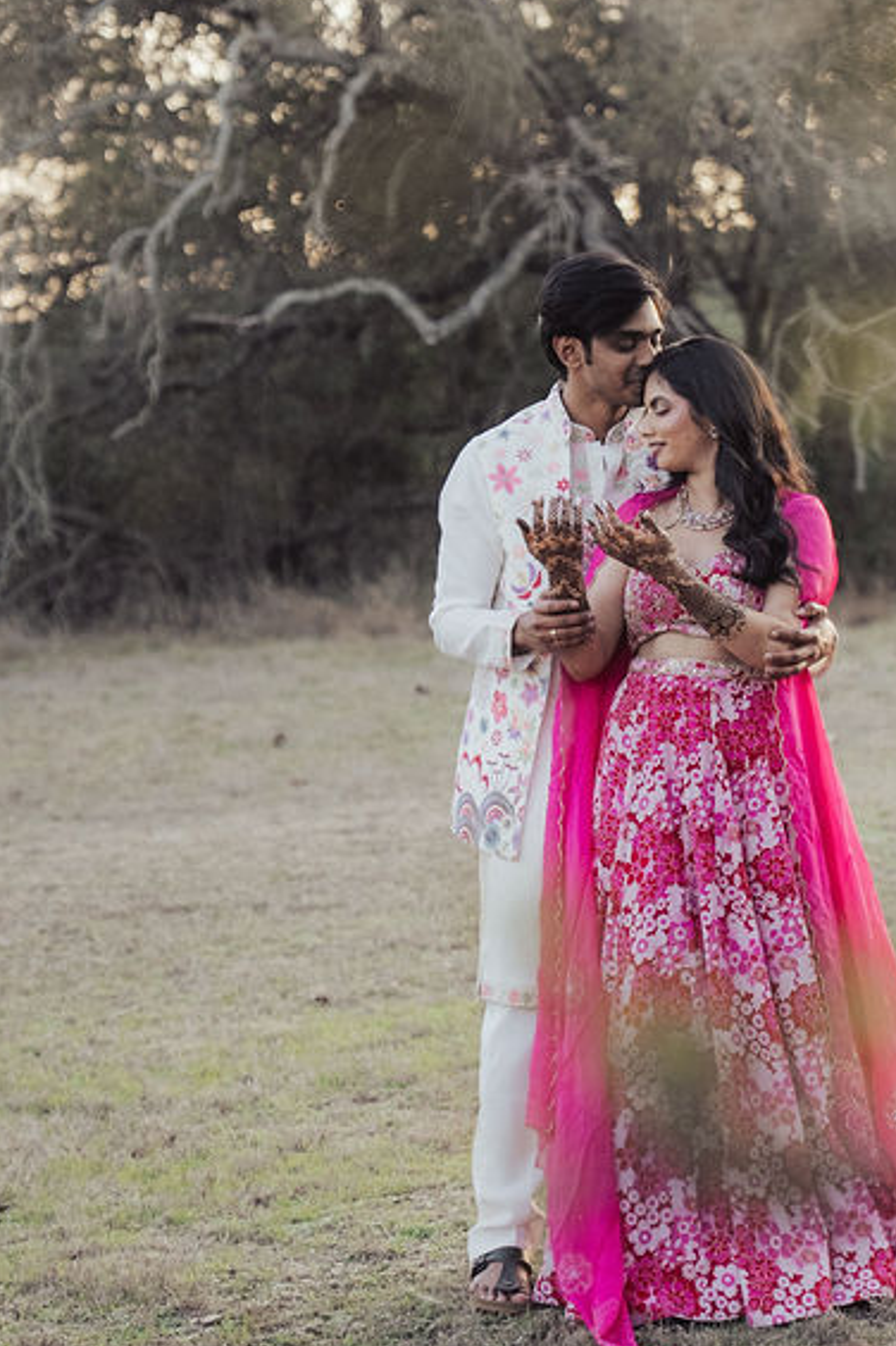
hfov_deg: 11.5
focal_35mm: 119
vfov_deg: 17.2
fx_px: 4448
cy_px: 557
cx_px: 658
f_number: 2.8
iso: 640
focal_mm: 70
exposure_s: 1/1000
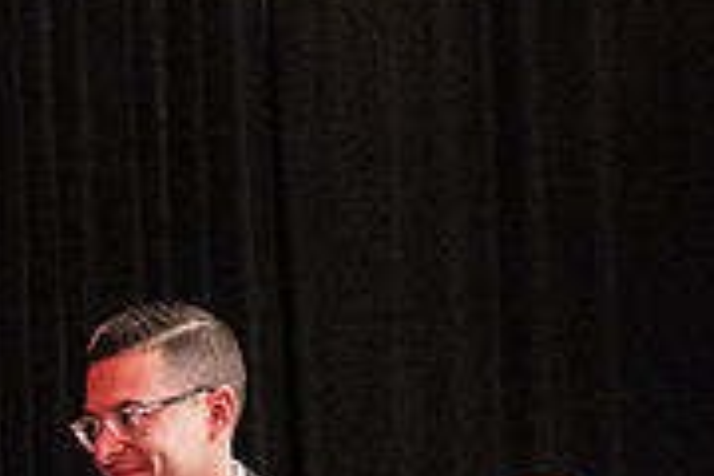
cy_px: 712
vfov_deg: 3.0
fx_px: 9182
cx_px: -286
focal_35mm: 463
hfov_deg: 4.4
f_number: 4
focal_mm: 96
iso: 6400
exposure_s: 1/100
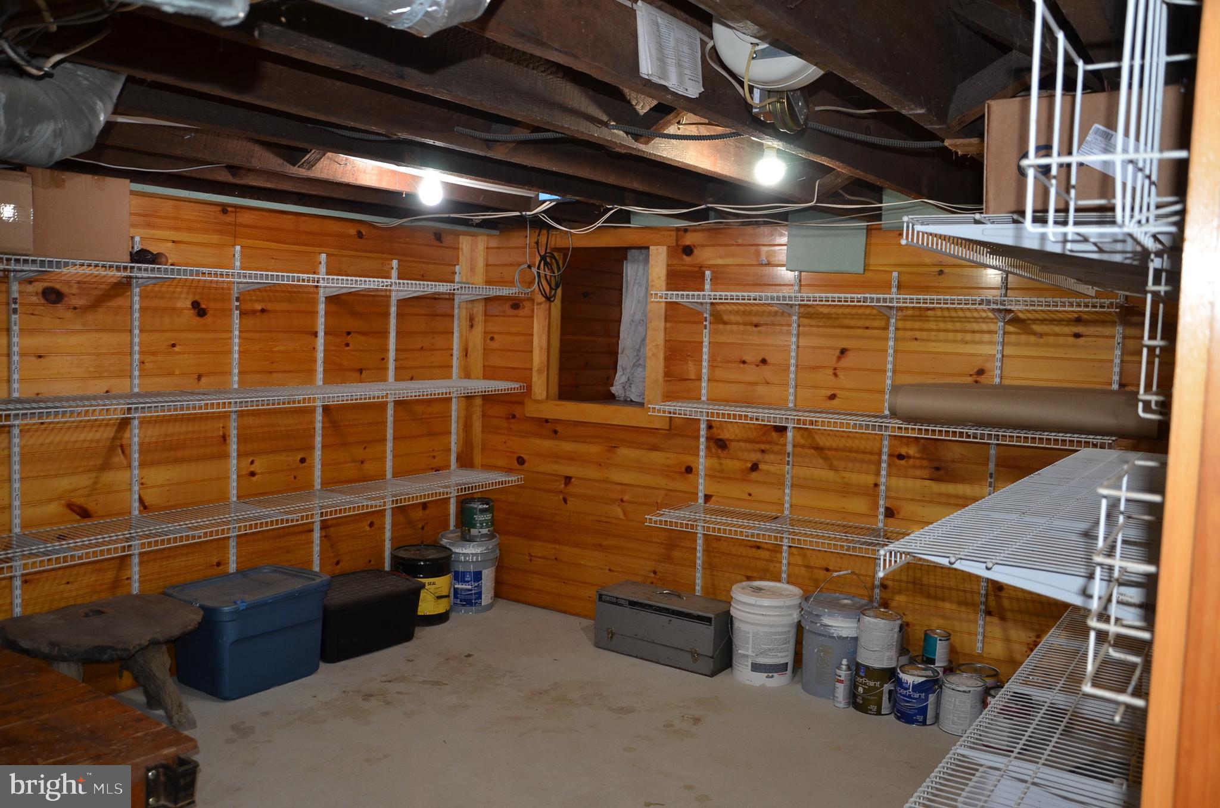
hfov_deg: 59.6
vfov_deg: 41.5
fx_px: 1065
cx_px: 610
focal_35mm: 32
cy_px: 404
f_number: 3.8
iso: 450
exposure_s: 1/60
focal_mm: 21
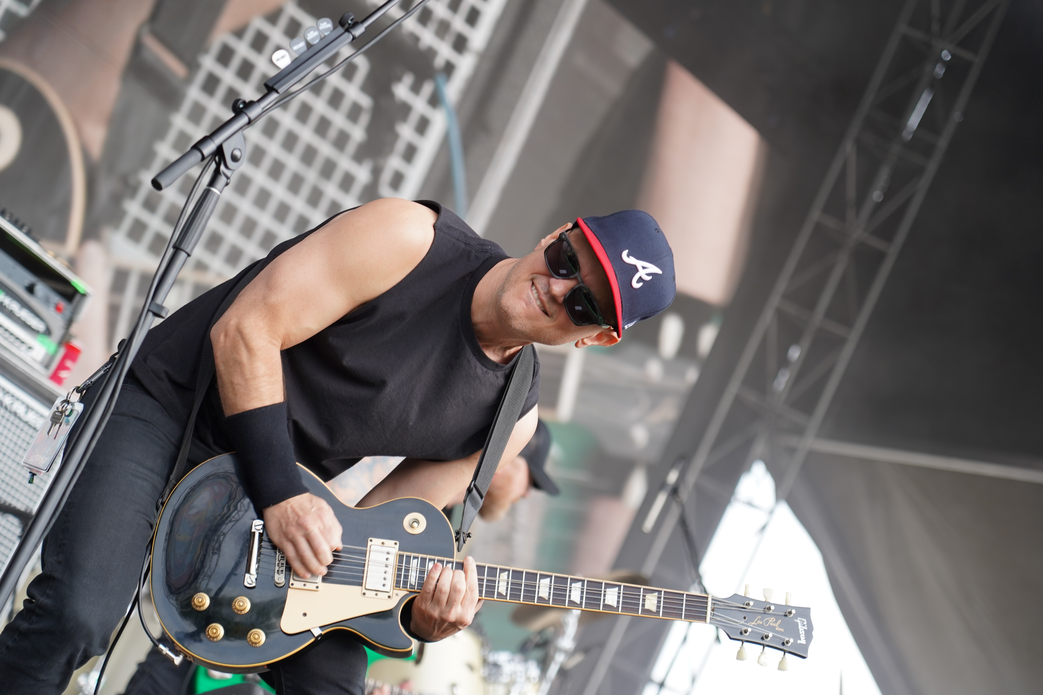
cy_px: 348
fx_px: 3042
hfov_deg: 19.5
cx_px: 522
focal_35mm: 105
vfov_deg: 13.0
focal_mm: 105
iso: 200
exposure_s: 1/125
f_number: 4
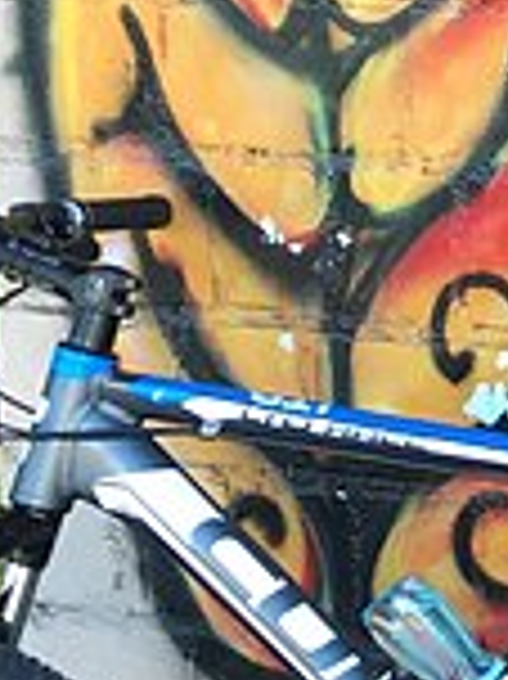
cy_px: 65
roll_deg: -0.4
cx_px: 1533
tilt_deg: -6.8
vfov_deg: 11.4
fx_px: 3390
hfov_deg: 7.5
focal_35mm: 173
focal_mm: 4.15
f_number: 2.2
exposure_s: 1/100
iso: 40
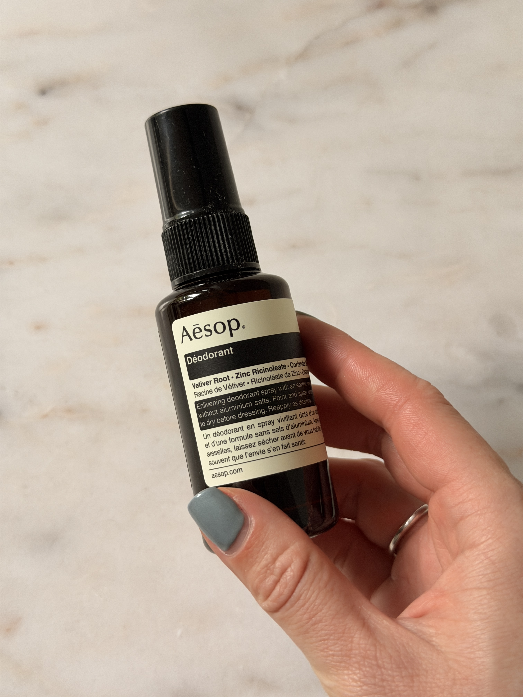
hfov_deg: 30.3
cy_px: 348
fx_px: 967
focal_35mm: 48
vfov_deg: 39.7
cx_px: 262
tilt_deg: -69.7
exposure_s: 1/60
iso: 250
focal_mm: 6.76
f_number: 1.78
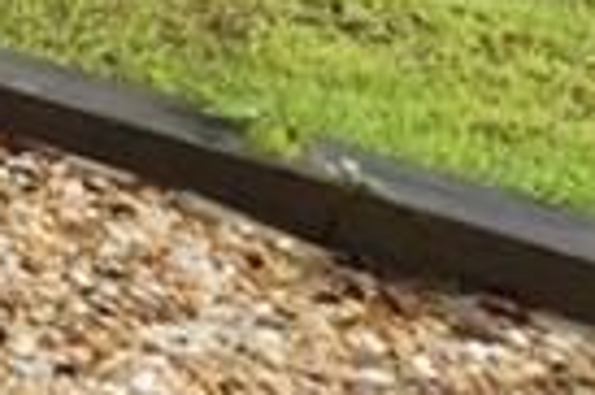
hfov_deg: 11.5
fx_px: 1733
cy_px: -695
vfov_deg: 10.3
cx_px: -1168
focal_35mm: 105
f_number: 2.8
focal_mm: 14
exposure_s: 1/125
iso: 100
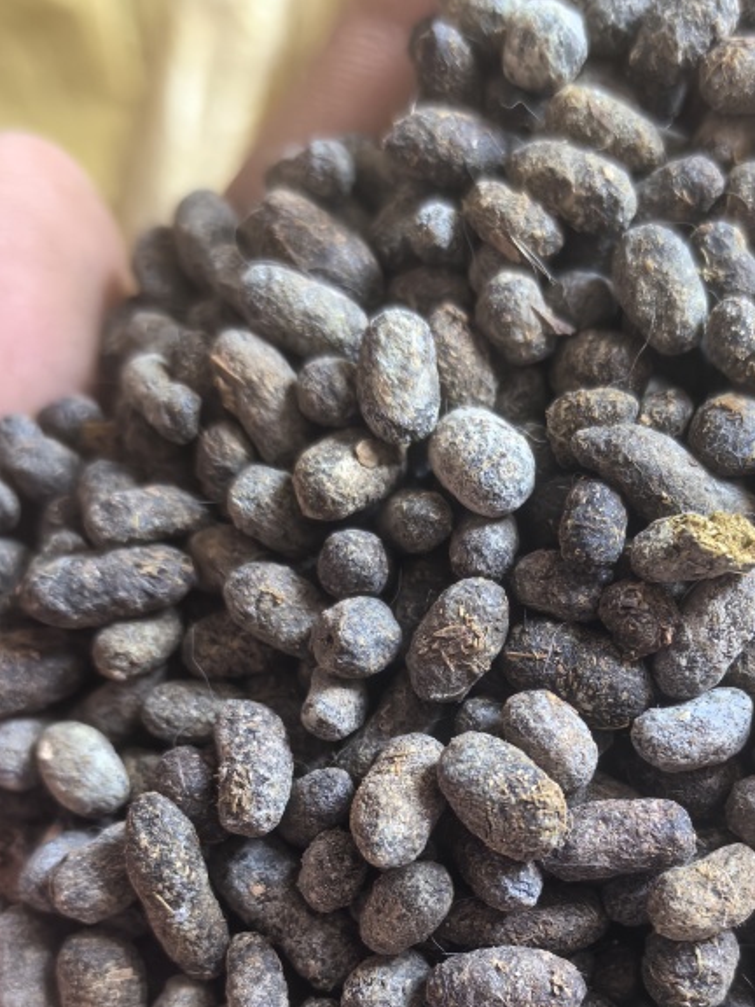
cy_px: 765
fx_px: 1454
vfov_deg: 37.2
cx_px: 489
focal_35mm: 50
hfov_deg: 29.0
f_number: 2
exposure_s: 1/500
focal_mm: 5.75
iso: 1250
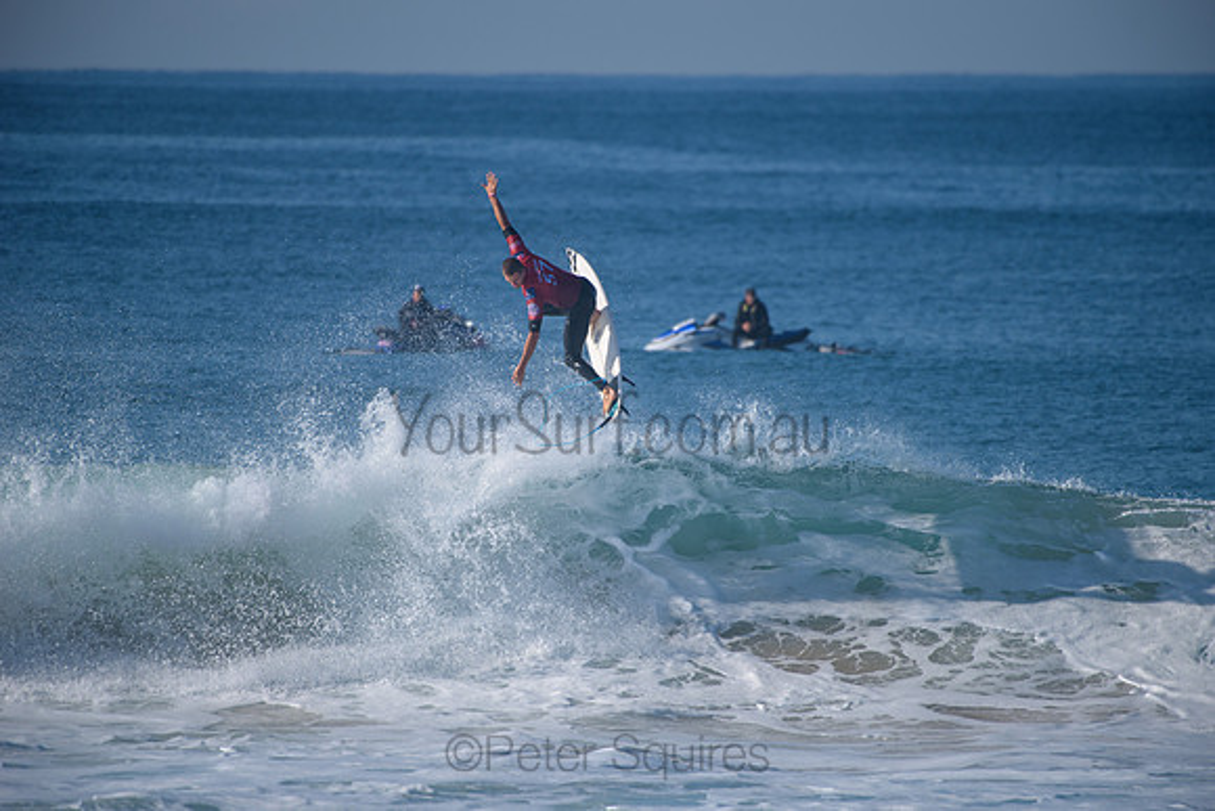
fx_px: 16878
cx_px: 608
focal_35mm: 500
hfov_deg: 4.1
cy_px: 406
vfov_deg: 2.8
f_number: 5.6
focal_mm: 500
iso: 180
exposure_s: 1/2000
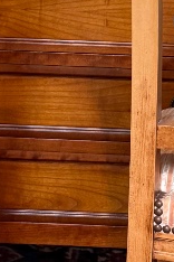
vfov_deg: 15.8
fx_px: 928
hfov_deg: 10.7
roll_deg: -3.3
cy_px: 29
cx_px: 75
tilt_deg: -7.6
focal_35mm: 128
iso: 640
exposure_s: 1/50
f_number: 1.78
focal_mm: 6.76
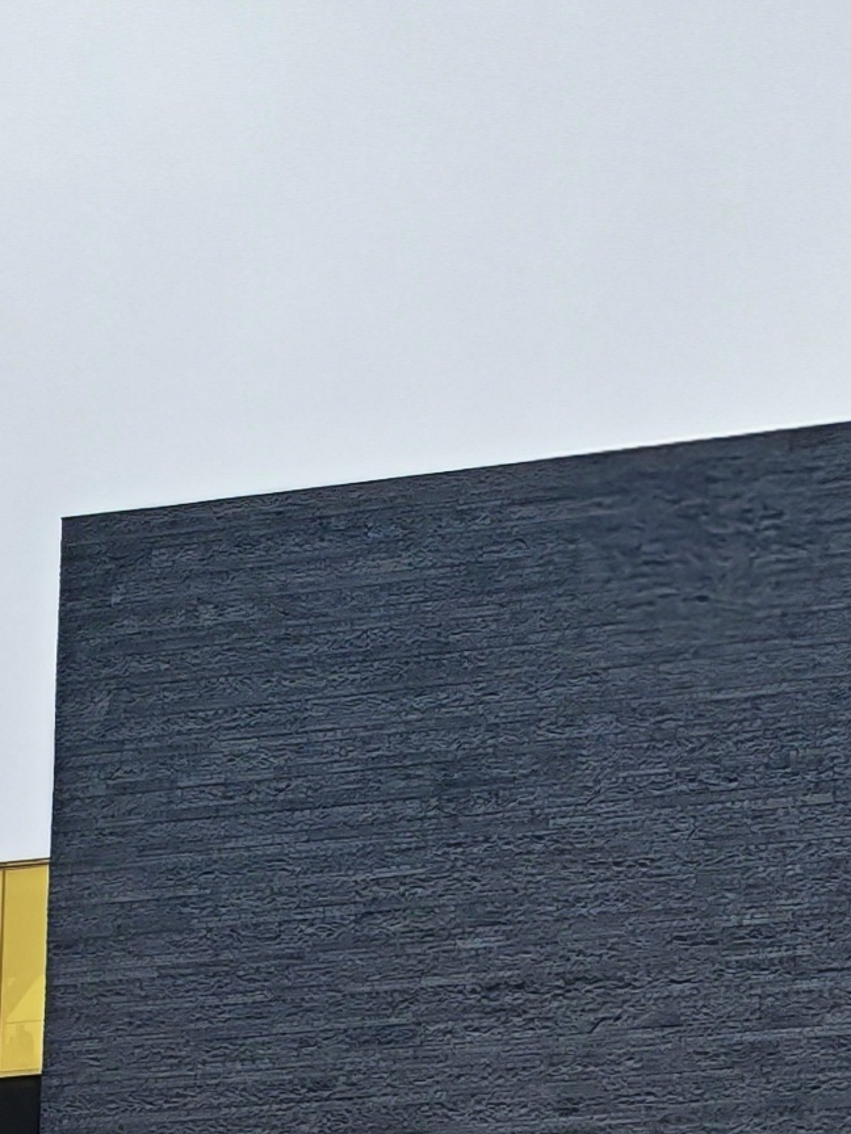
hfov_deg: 15.0
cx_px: 227
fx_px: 3212
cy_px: 1525
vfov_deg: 18.5
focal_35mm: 98
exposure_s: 1/430
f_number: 2
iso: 50
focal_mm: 1.82
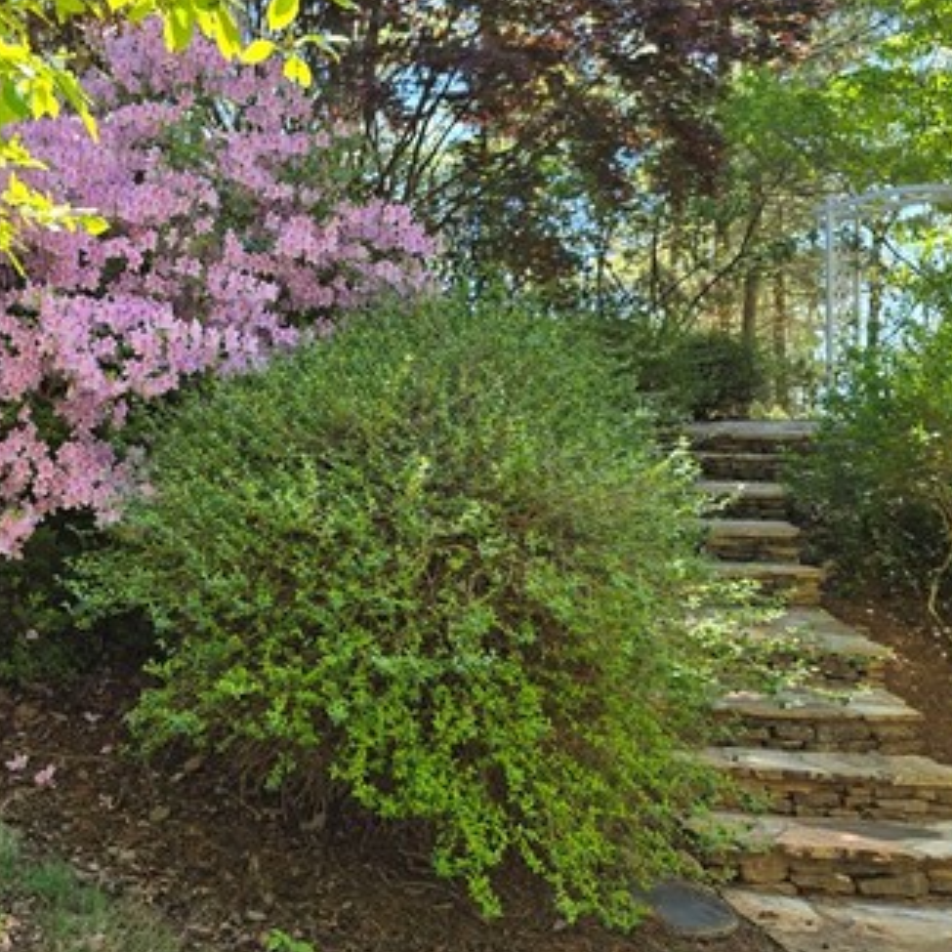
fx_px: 1245
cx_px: 199
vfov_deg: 41.6
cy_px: 363
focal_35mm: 40
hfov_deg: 40.3
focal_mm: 5.4
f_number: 1.8
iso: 25
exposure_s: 1/415
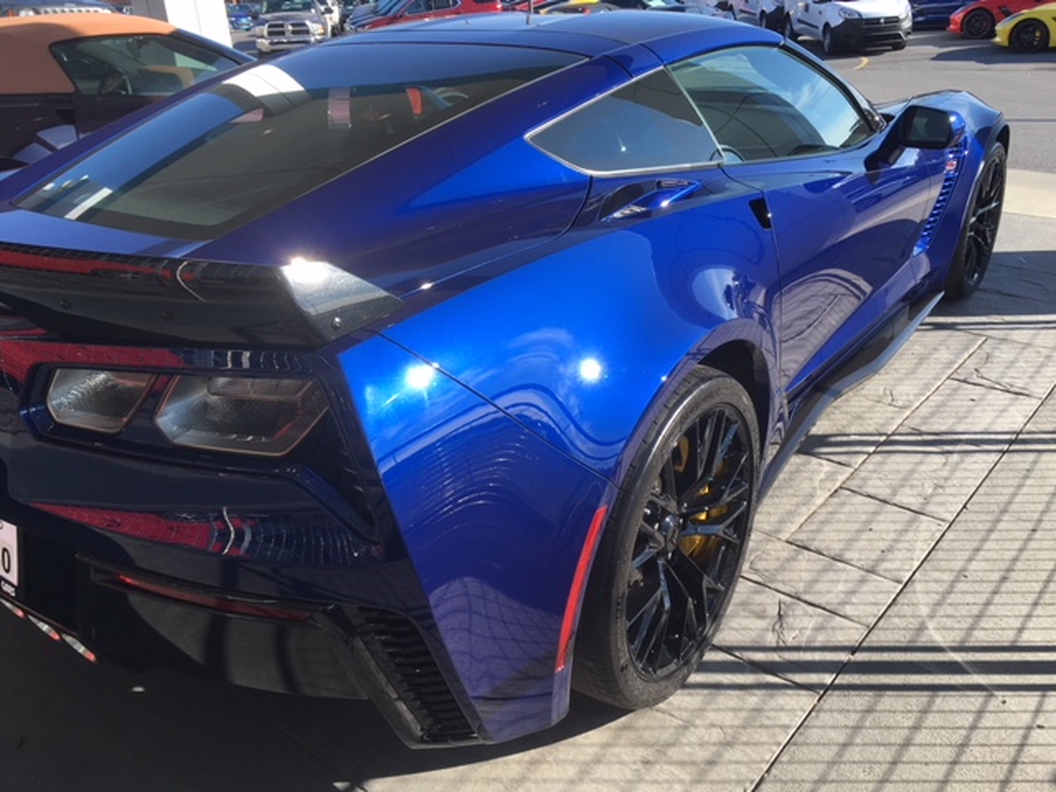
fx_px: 885
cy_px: 396
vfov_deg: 48.2
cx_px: 528
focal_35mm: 29
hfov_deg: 61.7
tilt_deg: -22.8
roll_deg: +4.6
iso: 25
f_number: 2.2
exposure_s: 1/582
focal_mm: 4.15
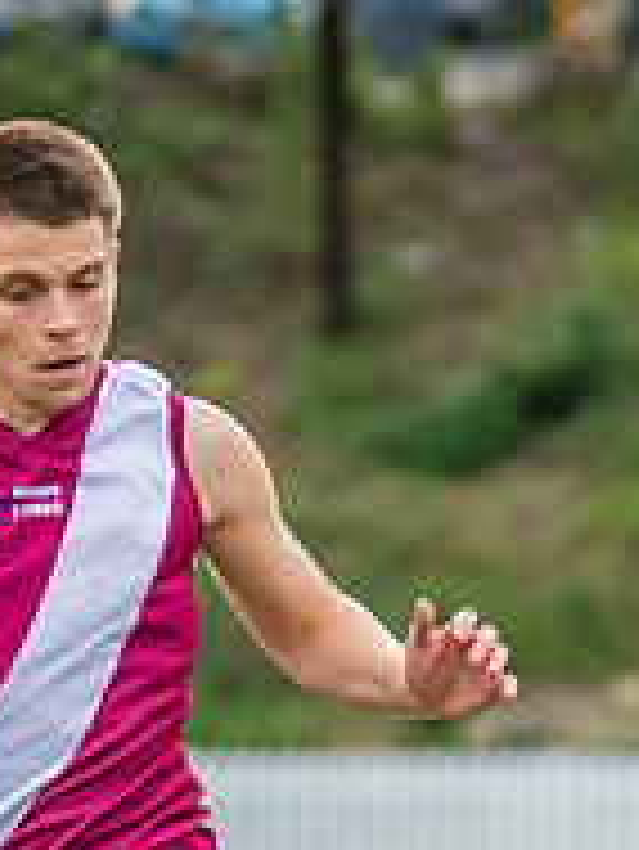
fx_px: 22569
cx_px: 1622
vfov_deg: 2.2
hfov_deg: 1.6
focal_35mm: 918
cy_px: 619
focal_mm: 180
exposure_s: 1/1250
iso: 800
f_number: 4.5
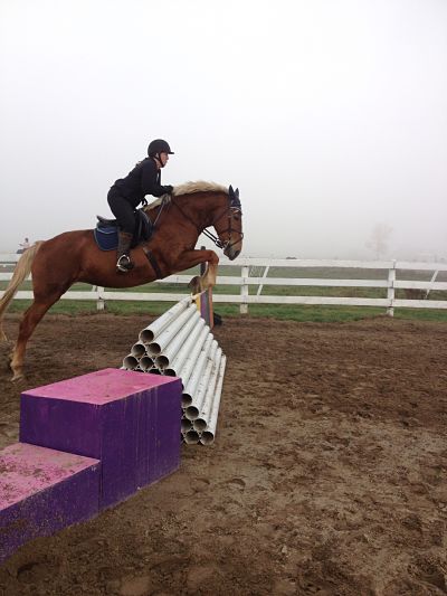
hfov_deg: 40.7
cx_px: 224
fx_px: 602
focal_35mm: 35
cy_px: 298
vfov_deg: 52.6
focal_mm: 4.28
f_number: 2.4
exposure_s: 1/726
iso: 50
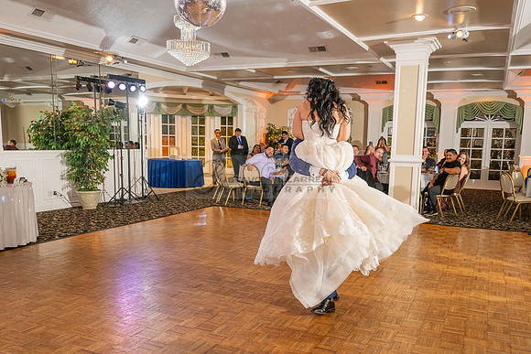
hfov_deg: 60.3
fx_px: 457
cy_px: 205
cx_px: 283
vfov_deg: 42.3
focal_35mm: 31
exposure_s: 1/160
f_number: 3.2
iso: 640
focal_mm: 24
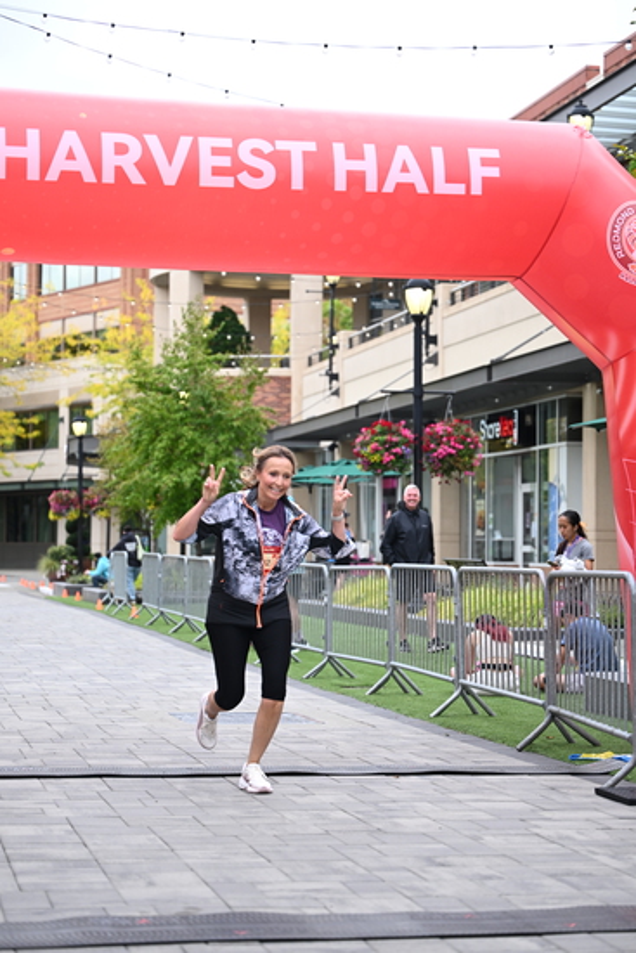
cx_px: 318
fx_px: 1854
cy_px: 476
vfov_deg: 28.8
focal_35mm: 70
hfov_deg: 19.5
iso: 640
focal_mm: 70
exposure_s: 1/1600
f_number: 2.8
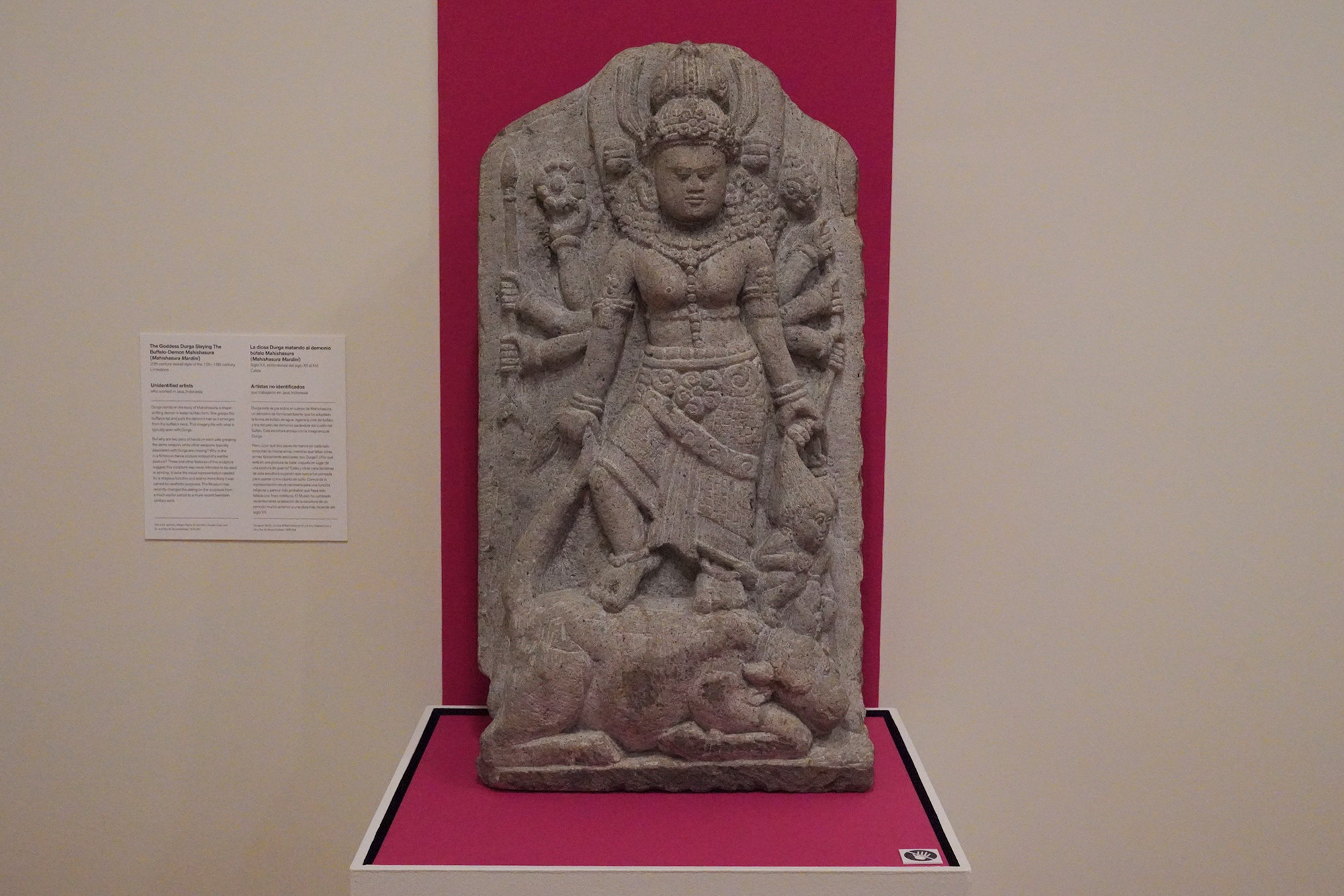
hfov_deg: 45.4
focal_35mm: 43
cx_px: 672
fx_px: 1605
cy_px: 448
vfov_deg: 31.2
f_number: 9
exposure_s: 1/100
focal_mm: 43
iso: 12800
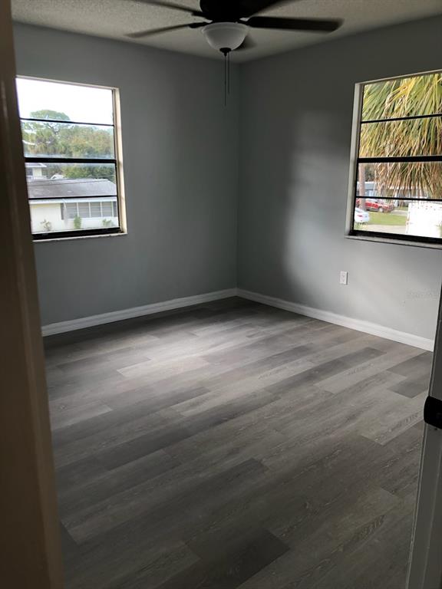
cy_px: 294
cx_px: 221
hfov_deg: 49.7
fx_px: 477
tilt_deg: -14.5
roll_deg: +0.4
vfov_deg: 63.4
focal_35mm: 28
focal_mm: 3.99
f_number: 1.8
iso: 64
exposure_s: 1/120
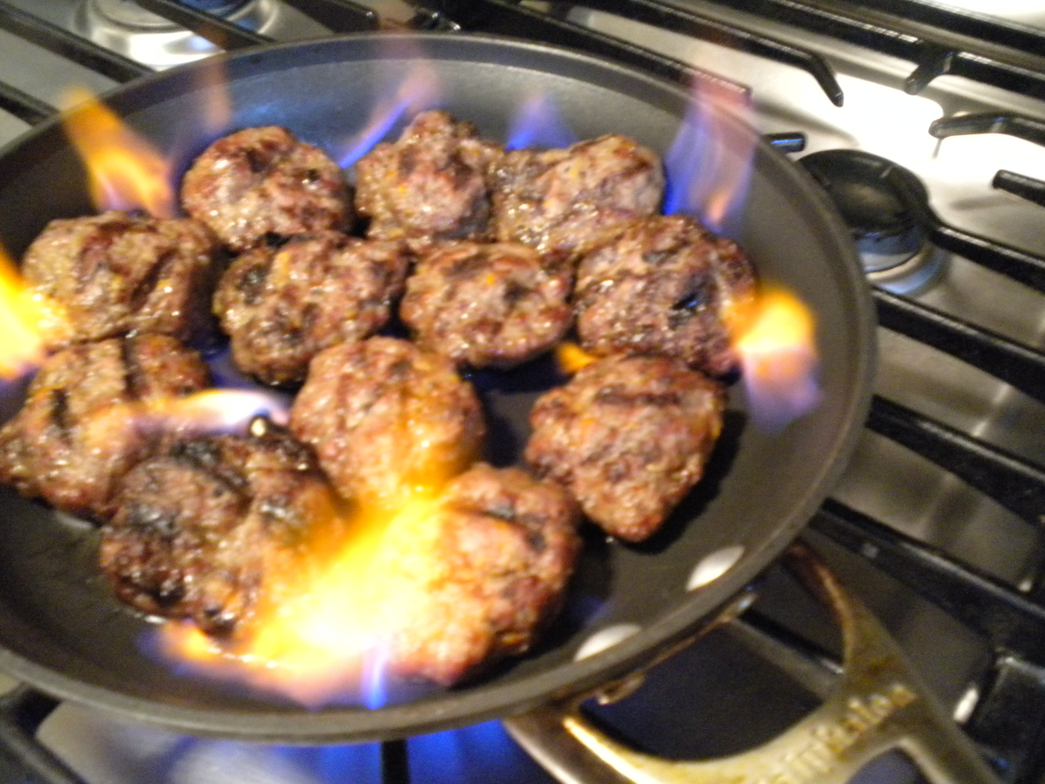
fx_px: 1057
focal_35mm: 35
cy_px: 392
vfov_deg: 40.7
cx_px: 522
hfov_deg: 52.6
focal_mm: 6.3
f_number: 3.1
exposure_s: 1/4.4
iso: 800
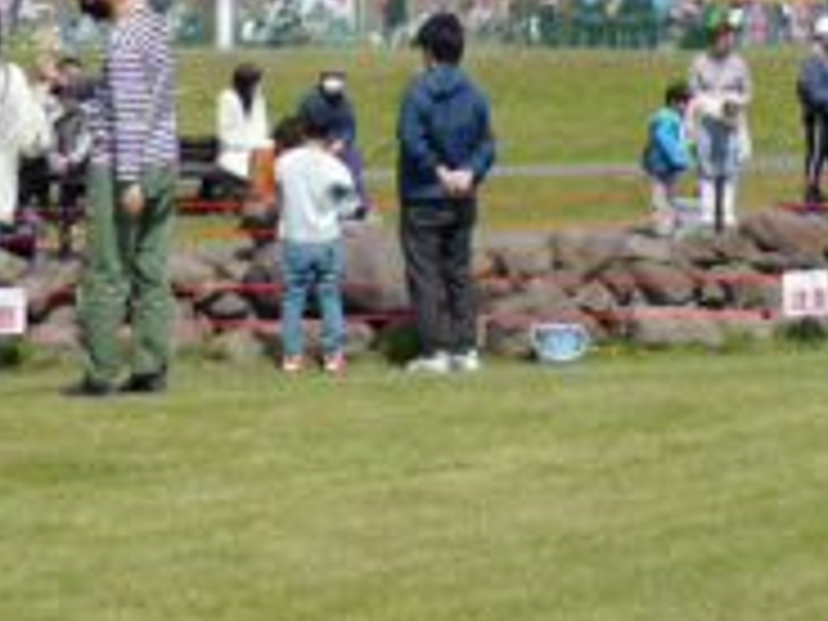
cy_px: -360
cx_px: 544
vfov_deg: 10.6
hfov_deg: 14.7
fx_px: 3205
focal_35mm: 134
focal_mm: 6.8
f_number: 9
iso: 100
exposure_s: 1/250
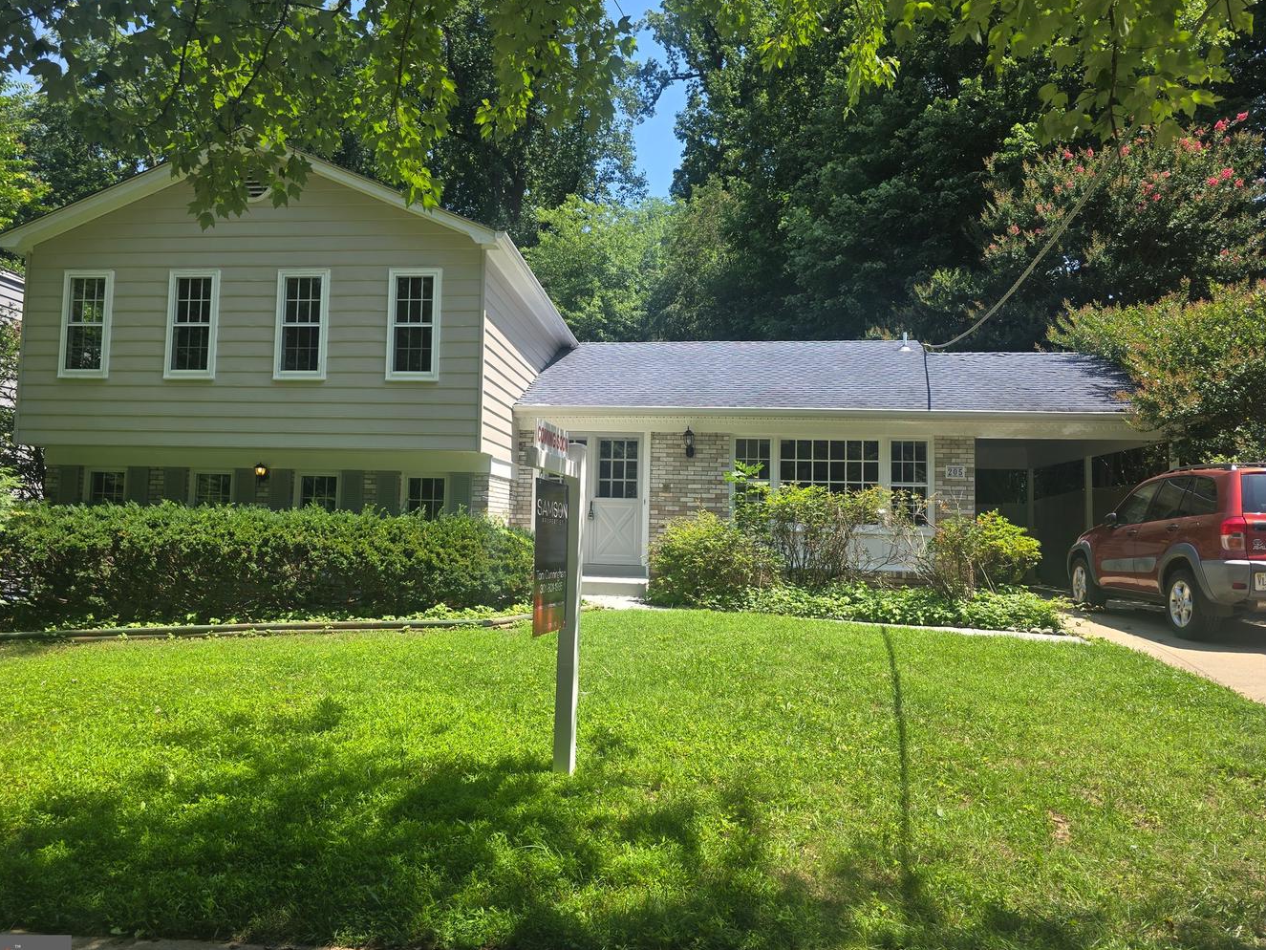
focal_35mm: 25
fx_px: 914
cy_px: 474
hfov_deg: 69.3
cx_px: 591
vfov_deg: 54.9
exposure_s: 1/328
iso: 12
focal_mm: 6.3
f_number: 1.7
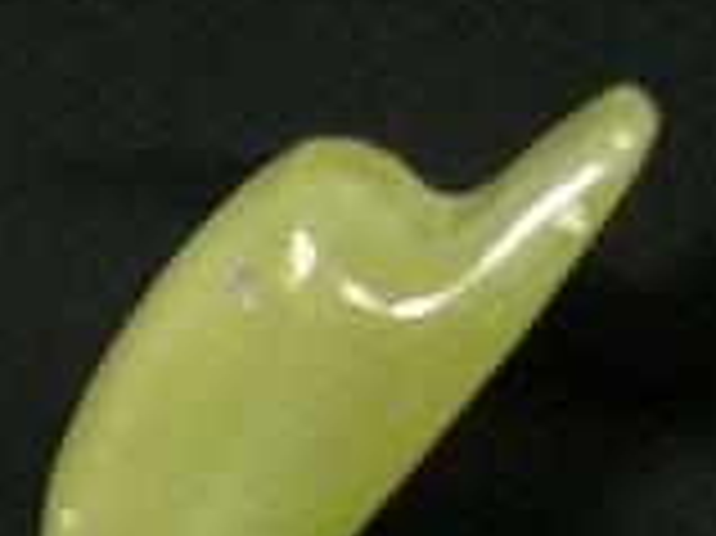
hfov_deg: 7.9
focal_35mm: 250
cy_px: 761
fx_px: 5167
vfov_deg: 5.9
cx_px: 27
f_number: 3.4
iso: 100
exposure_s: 1/50.6
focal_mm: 9.6
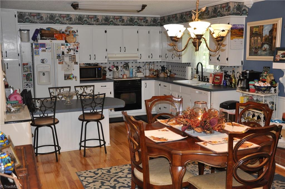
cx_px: 142
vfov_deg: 34.1
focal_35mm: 39
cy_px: 94
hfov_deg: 49.6
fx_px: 308
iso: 800
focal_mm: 26
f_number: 4
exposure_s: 1/60
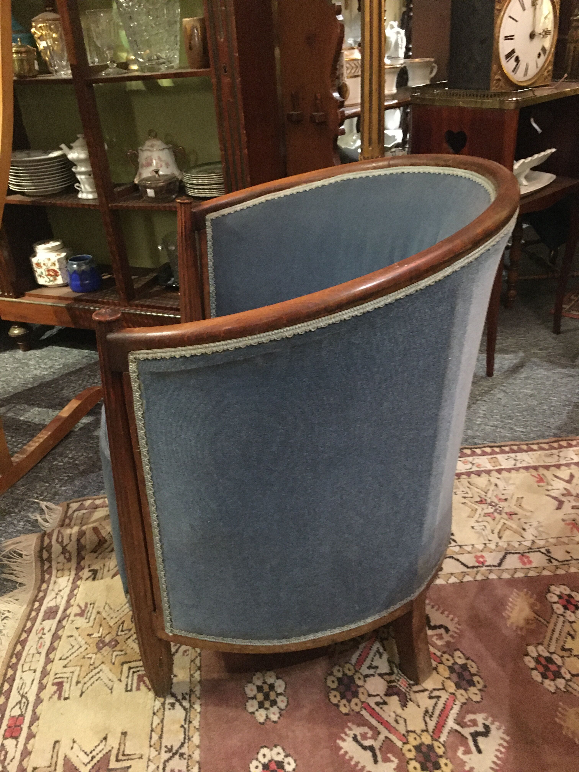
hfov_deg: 48.2
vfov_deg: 61.7
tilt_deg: -28.5
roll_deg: +2.5
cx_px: 290
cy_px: 386
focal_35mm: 29
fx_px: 647
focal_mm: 4.15
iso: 500
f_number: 2.2
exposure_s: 1/17
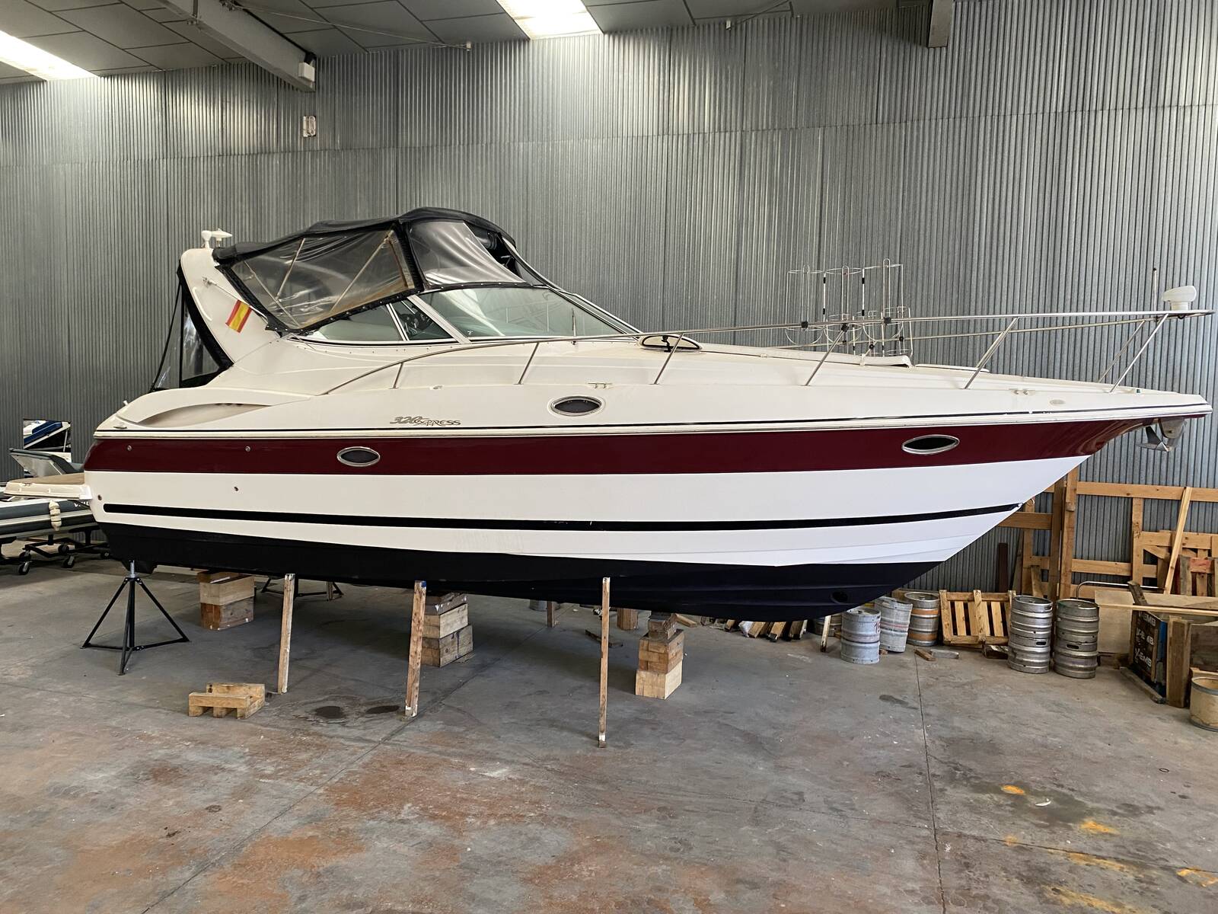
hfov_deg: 67.3
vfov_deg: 53.1
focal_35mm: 26
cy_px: 457
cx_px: 609
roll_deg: -1.5
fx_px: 915
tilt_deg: -5.7
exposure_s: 1/90
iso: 125
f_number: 1.8
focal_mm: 4.25
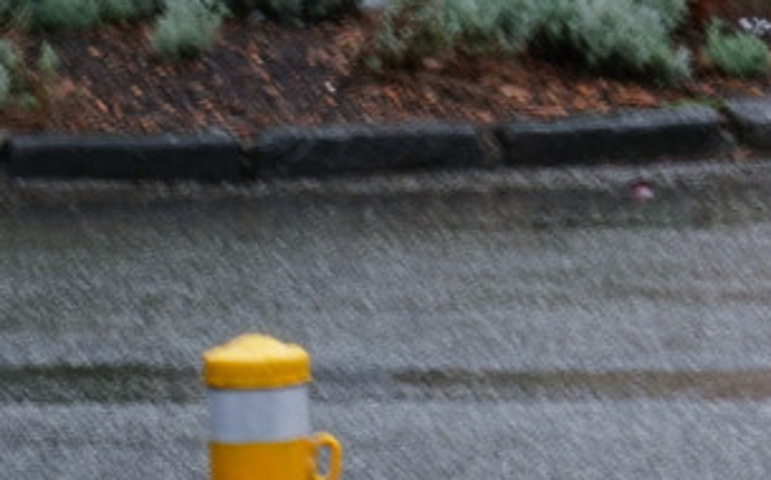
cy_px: -610
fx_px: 12680
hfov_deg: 3.4
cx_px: 2399
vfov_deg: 2.2
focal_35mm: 604
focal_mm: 94
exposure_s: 1/15
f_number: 22
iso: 400
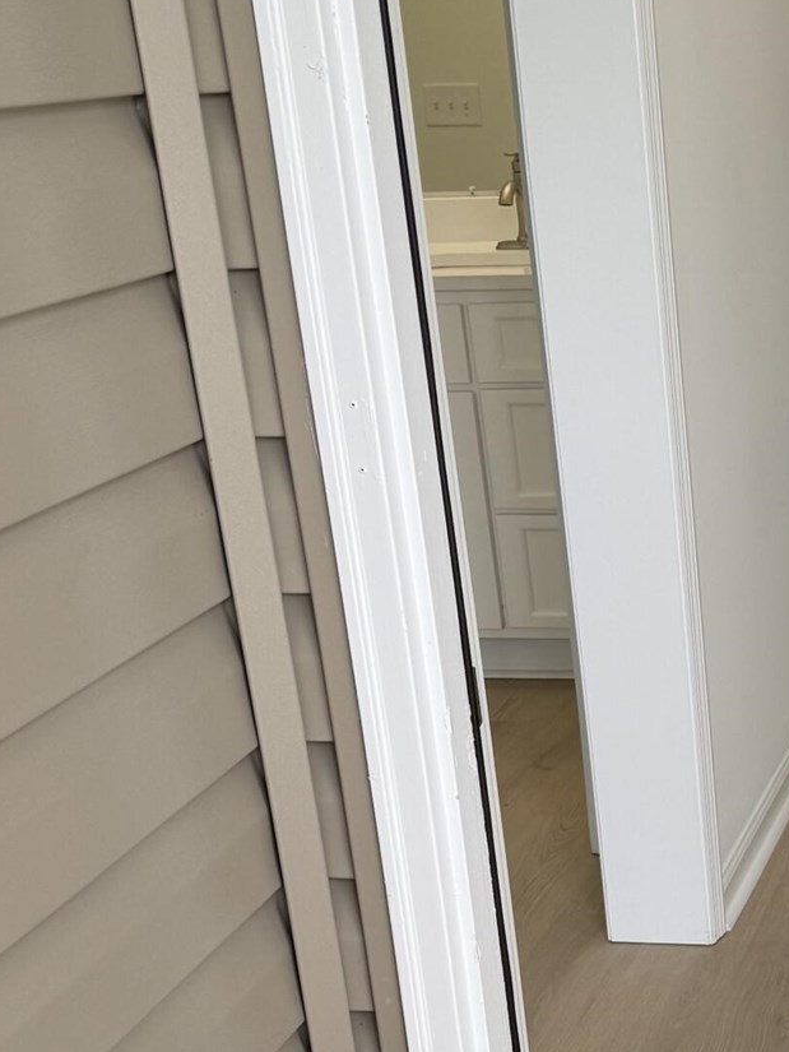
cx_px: 864
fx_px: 2036
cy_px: 861
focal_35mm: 67
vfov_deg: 28.3
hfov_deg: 20.9
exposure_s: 1/216
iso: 64
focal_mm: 6.76
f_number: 1.78
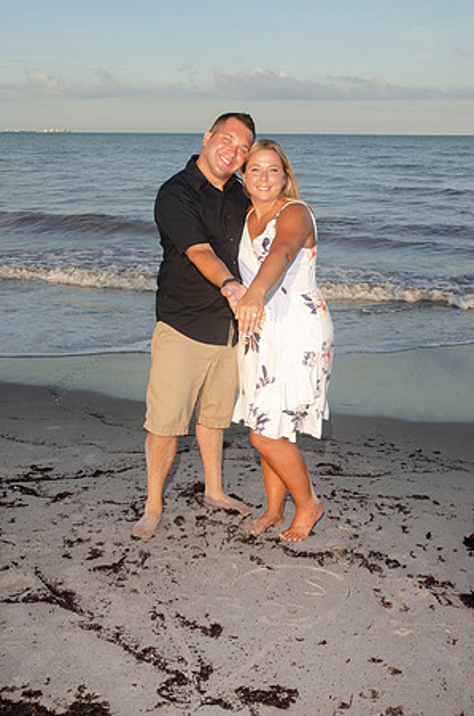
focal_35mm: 44
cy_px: 358
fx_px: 863
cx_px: 237
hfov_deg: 30.7
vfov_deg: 45.0
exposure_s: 1/250
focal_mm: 29
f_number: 7.1
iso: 100
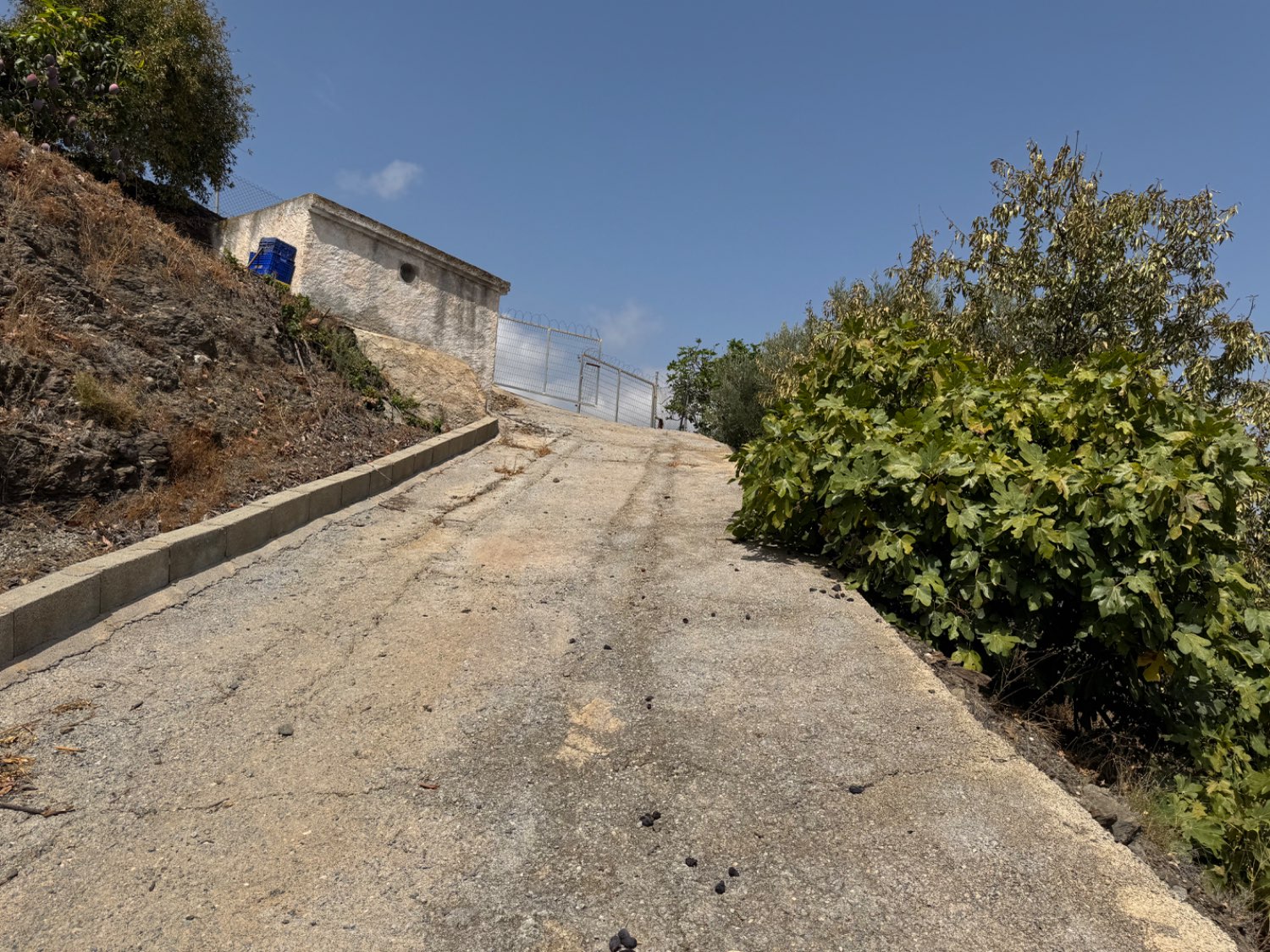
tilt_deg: +6.8
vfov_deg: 56.8
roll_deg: -5.8
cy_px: 476
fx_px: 881
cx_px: 635
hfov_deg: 71.6
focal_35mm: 24
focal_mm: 6.76
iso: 80
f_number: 1.78
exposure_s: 1/7937
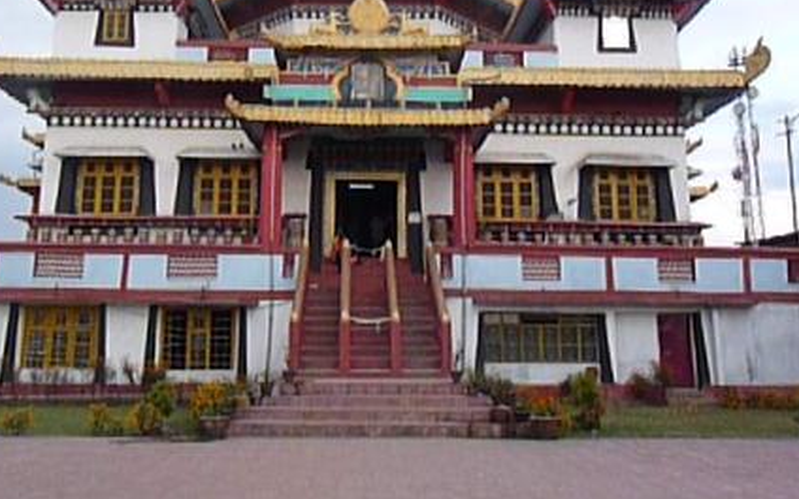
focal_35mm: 35
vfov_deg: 36.0
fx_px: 762
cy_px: 178
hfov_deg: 55.2
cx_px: 354
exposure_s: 1/100
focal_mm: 4.7
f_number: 8
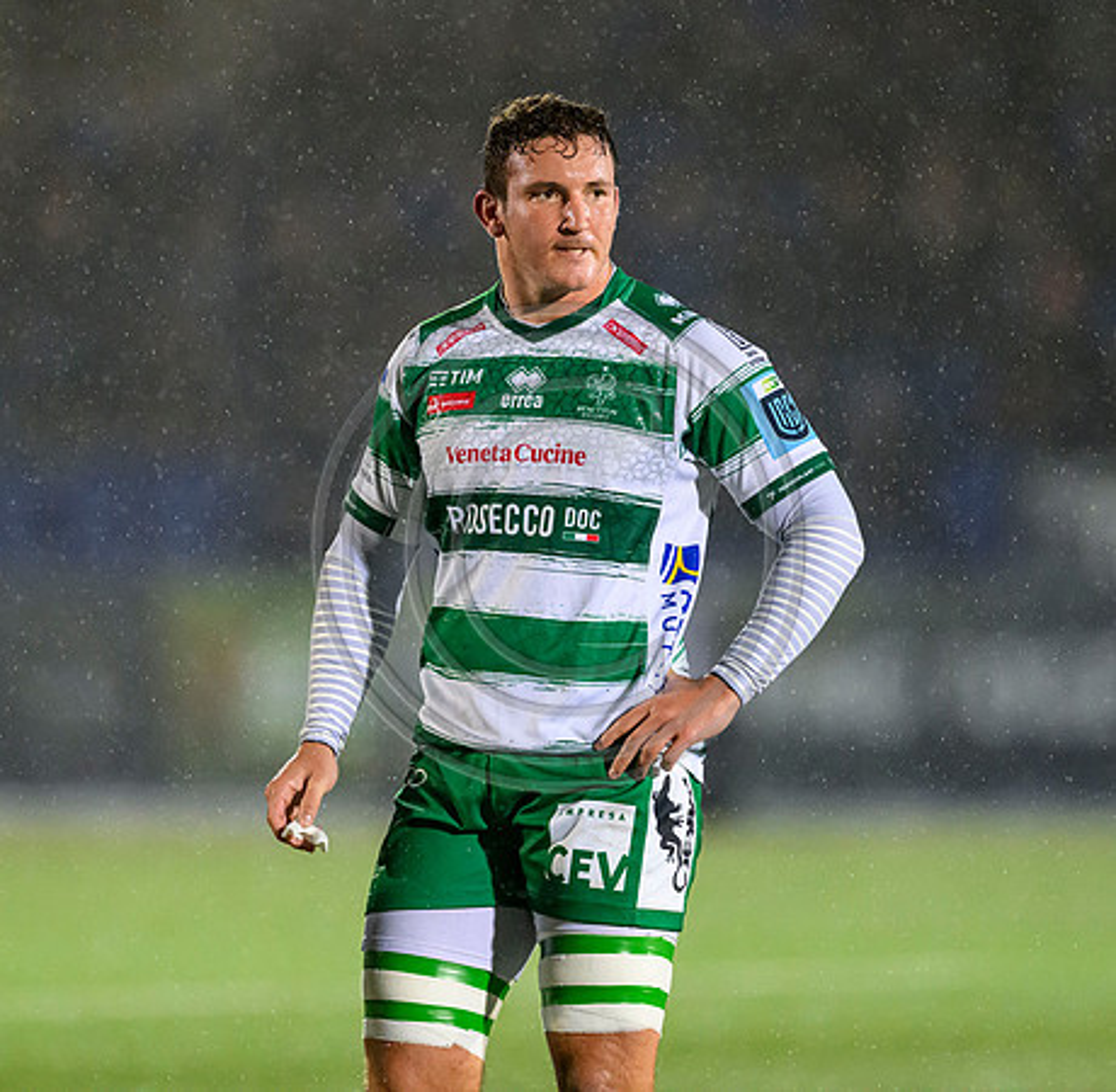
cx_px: 528
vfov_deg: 2.8
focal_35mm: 618
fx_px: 22280
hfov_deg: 2.9
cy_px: 423
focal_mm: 400
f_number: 3.2
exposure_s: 1/1600
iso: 8000
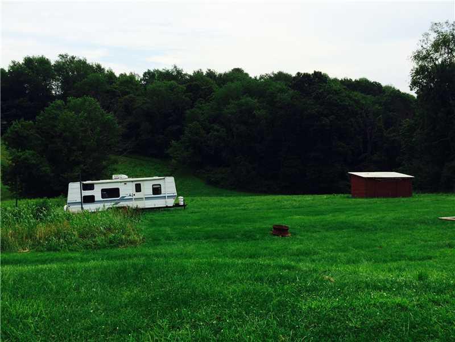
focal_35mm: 29
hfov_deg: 61.7
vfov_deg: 48.2
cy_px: 171
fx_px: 381
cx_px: 228
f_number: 2.2
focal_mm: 4.15
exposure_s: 1/1140
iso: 32
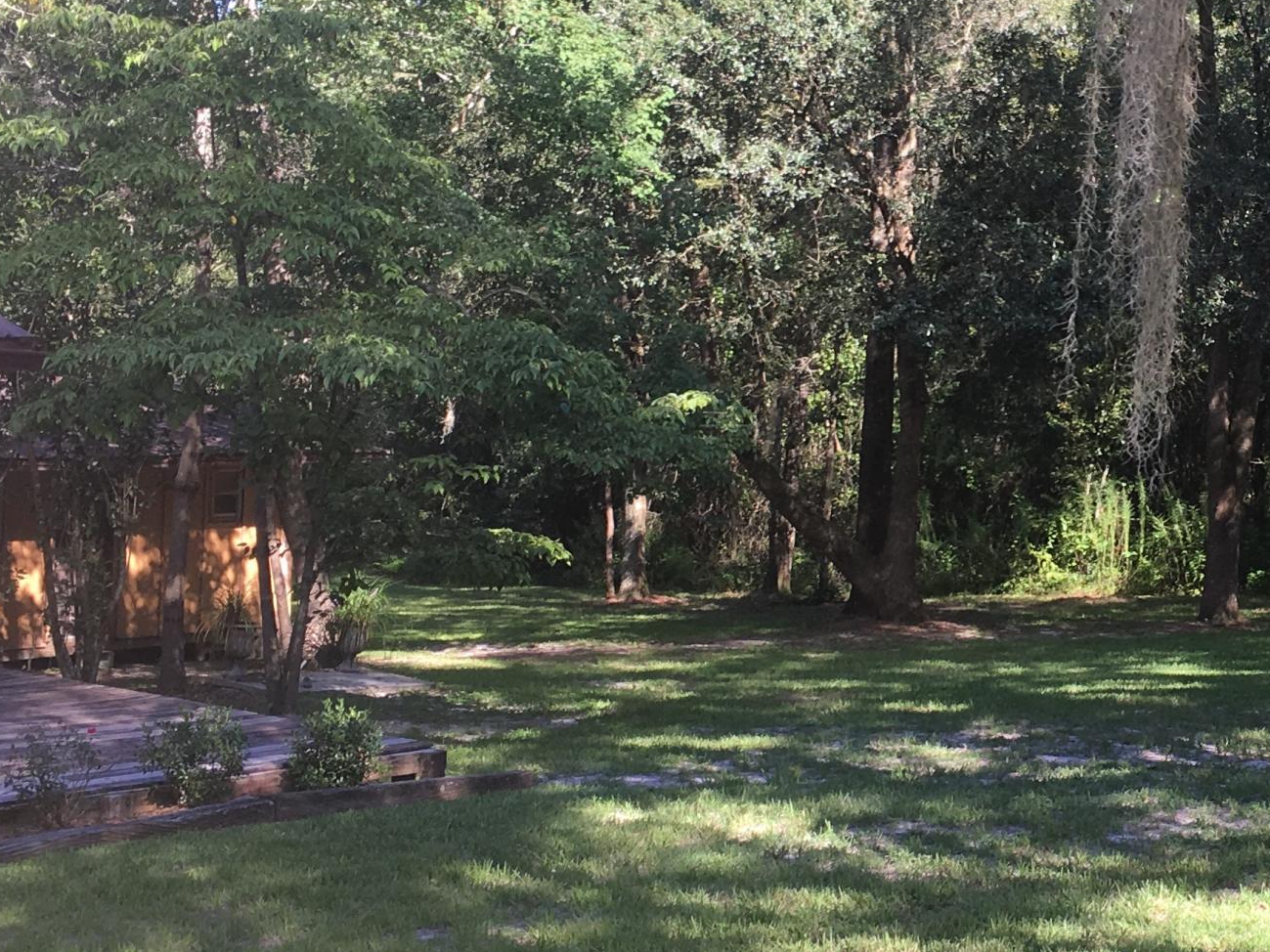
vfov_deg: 21.9
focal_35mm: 67
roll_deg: -2.1
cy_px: 469
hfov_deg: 28.0
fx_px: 2458
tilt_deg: +0.0
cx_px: 1129
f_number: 2.2
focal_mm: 4.15
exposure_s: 1/208
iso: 25
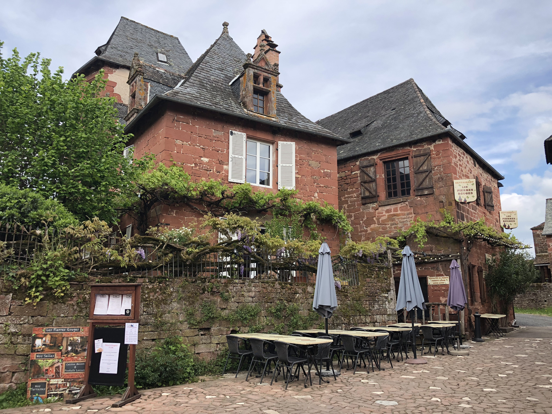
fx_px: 446
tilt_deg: +13.5
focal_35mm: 28
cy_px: 207
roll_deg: +0.7
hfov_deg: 63.4
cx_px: 276
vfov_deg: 49.7
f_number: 1.8
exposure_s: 1/889
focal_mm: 4
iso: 20
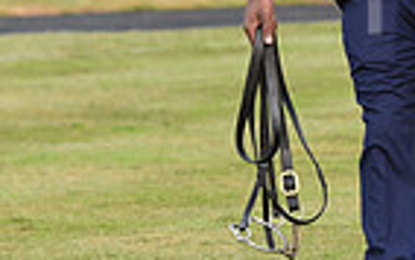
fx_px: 6622
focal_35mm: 585
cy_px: -150
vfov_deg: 2.2
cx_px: 748
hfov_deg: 3.6
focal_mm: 140
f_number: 4
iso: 1000
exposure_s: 1/800
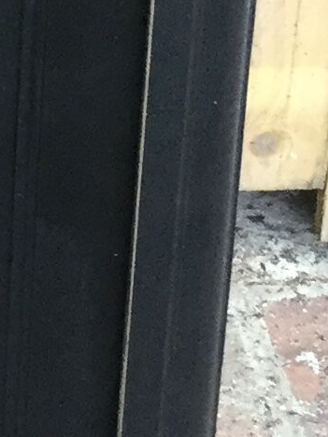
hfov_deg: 6.6
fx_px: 2729
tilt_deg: -29.6
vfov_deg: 9.1
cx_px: -445
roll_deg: +0.8
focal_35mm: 216
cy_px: -41
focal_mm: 3.3
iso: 50
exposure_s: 1/33
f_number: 2.4
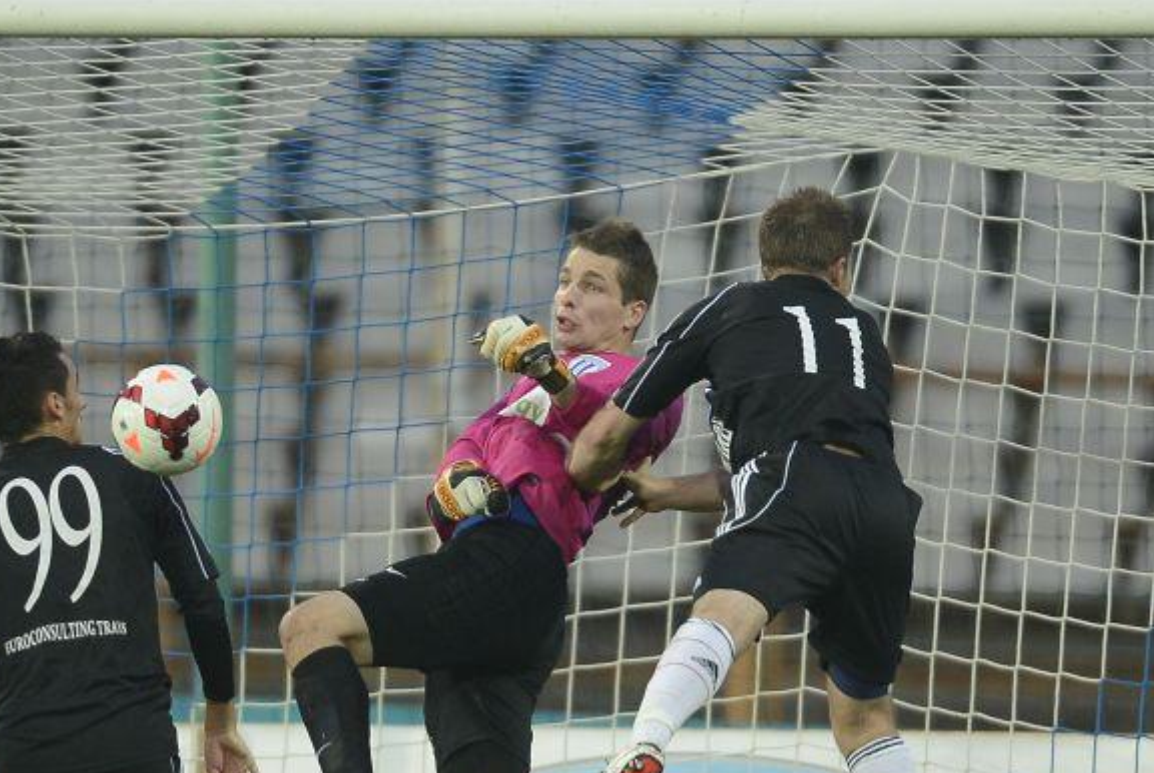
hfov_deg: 2.5
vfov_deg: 1.7
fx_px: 26743
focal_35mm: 833
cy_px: 509
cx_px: 345
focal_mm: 400
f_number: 2.8
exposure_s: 1/1000
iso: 1600
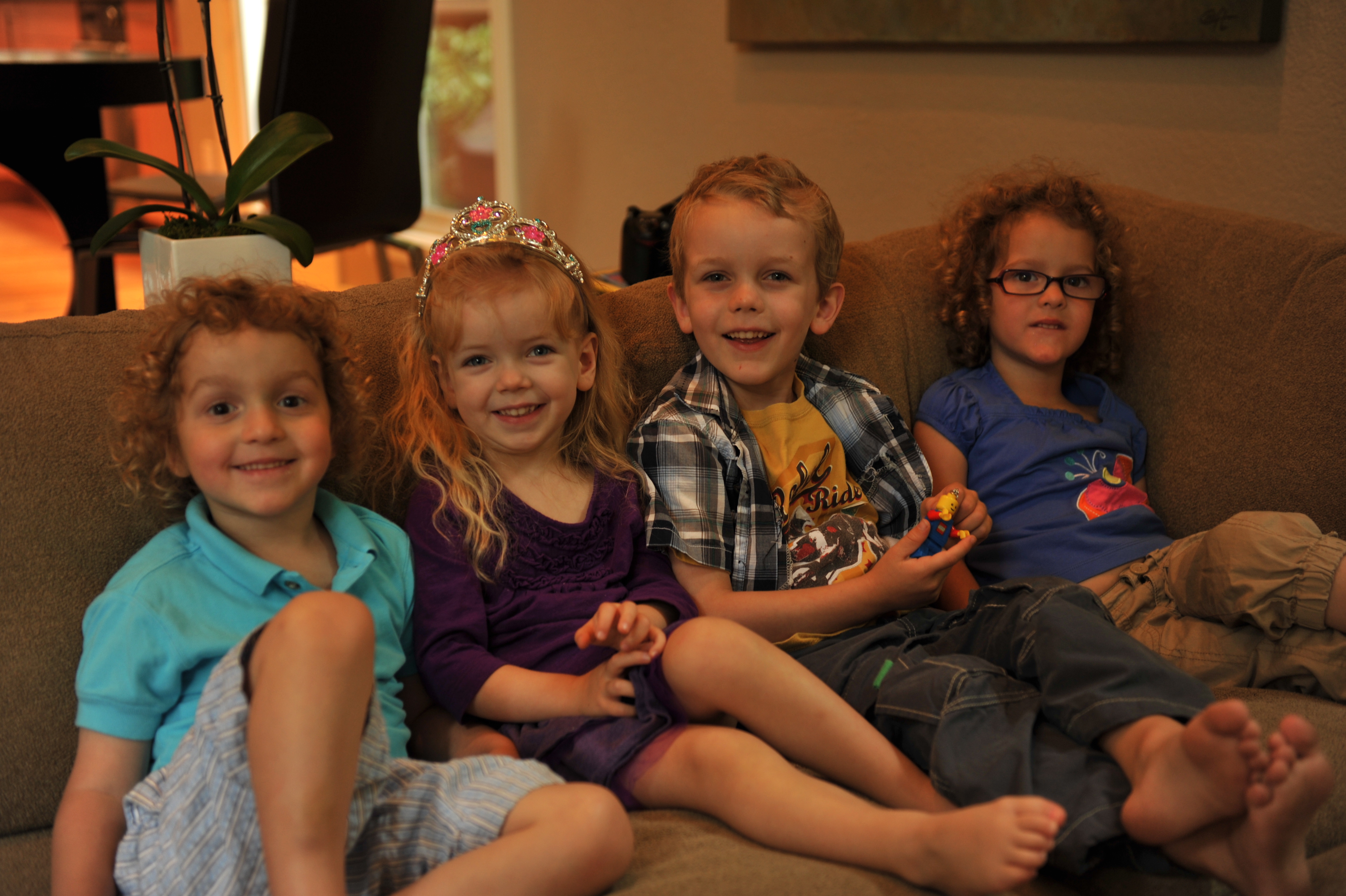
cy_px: 448
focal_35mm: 50
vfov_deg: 27.0
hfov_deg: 39.6
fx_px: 1868
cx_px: 673
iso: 400
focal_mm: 50
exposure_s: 1/60
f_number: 3.2
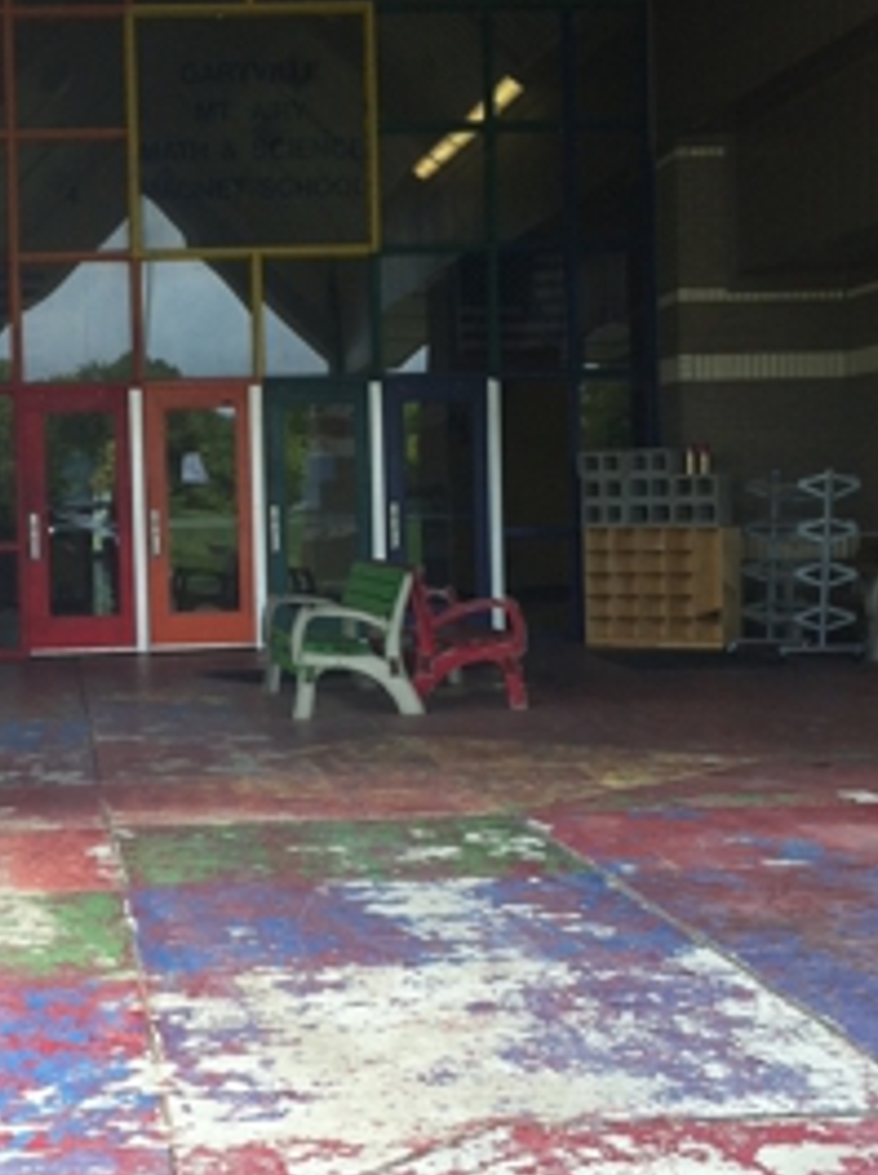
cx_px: 208
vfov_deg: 25.7
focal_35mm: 76
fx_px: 2576
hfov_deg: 19.2
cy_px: 590
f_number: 2.8
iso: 80
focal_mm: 3.85
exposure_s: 1/132
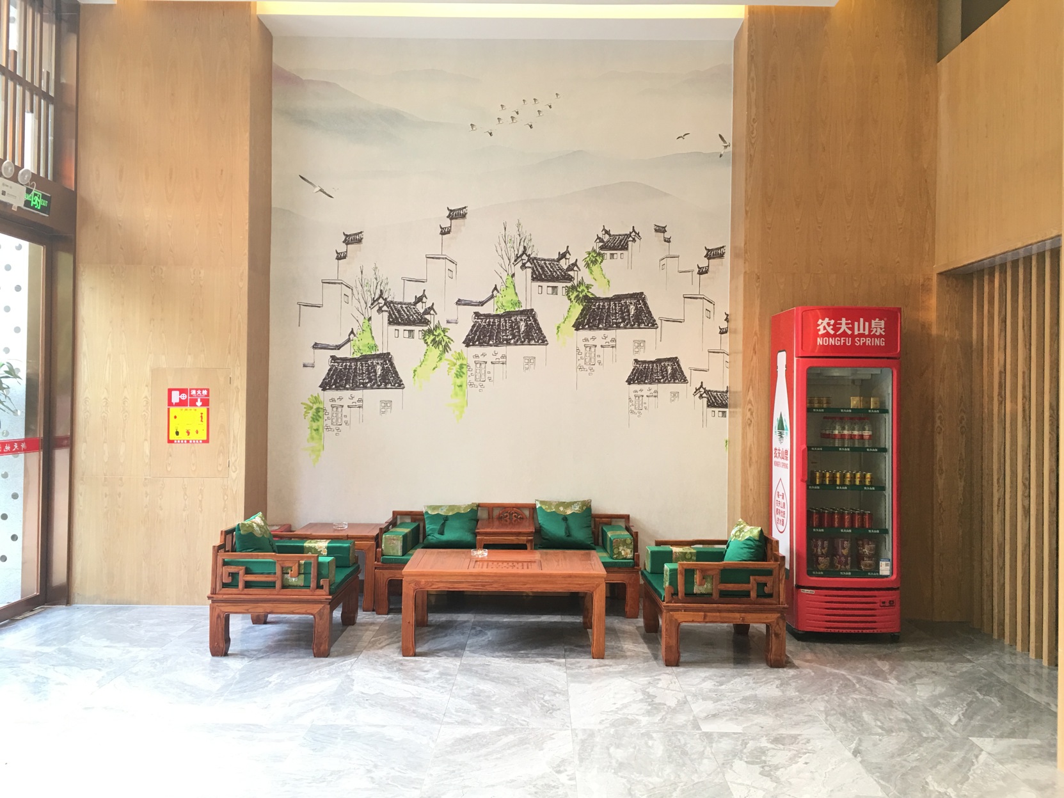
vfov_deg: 48.2
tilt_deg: +1.2
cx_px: 532
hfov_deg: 61.7
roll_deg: -0.5
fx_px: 891
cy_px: 399
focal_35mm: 29
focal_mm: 4.15
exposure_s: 1/17
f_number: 2.2
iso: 40
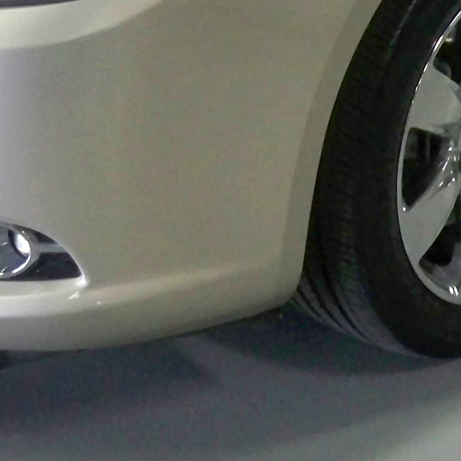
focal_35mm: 134
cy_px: -194
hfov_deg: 13.0
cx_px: 373
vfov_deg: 12.5
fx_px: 2019
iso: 500
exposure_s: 1/60
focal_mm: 6.3
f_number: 3.1
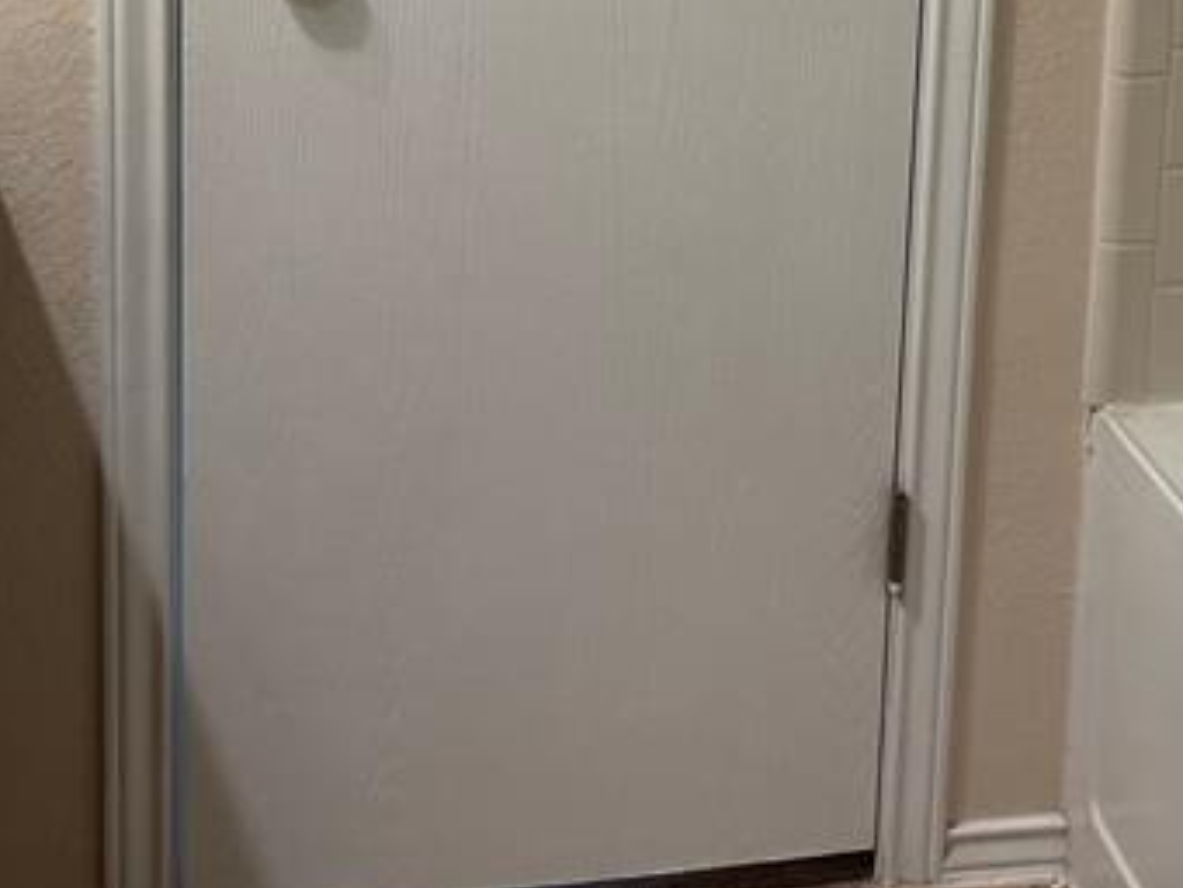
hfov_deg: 24.8
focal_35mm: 78
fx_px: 2667
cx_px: 822
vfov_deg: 18.2
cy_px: -87
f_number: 1.6
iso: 100
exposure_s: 1/120
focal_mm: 4.2
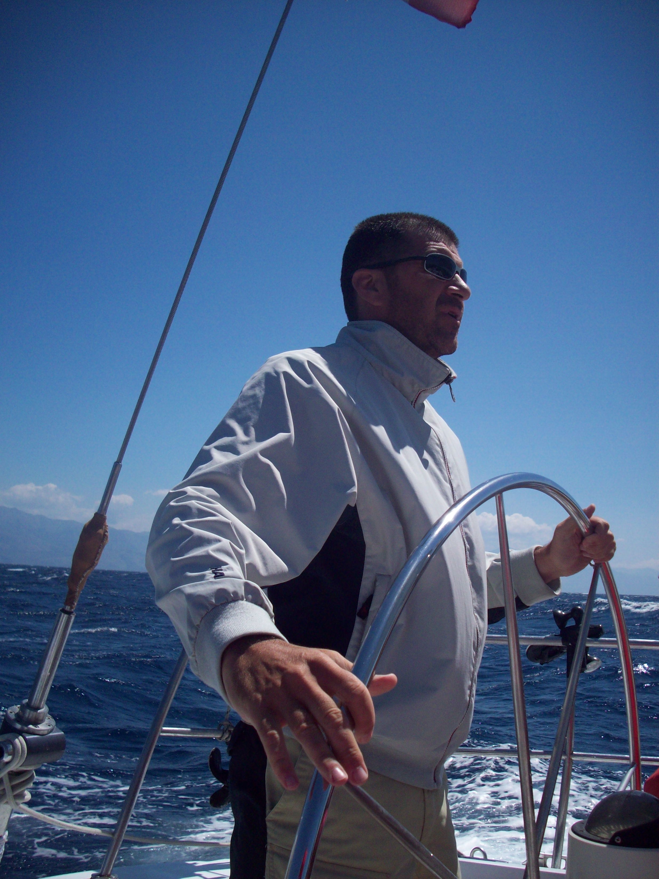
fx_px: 939
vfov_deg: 50.1
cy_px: 440
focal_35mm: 37
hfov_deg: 38.7
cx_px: 330
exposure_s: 1/855
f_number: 5.6
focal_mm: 6.2
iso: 80
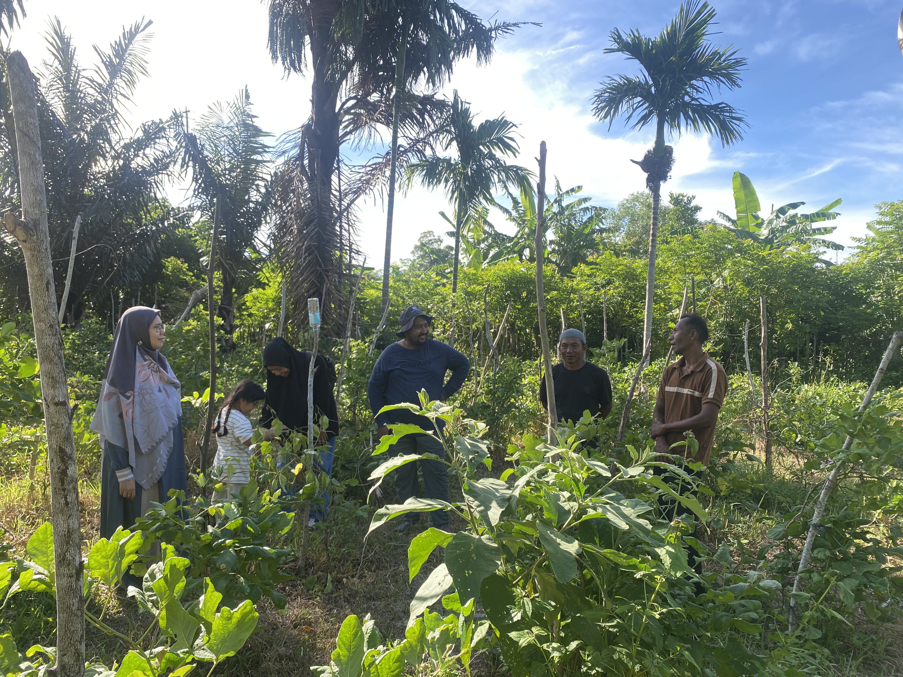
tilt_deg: -1.9
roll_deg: -1.8
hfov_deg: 67.3
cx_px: 452
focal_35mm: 26
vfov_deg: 53.1
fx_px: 678
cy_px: 338
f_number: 1.8
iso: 32
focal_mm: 4.25
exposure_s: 1/322
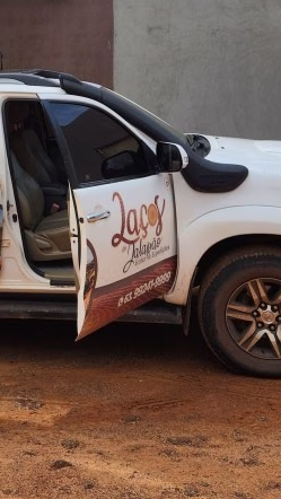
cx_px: 10
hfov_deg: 20.2
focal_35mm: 58
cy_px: 82
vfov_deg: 34.6
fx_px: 767
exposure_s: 1/1232
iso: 20
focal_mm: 5.4
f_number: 1.8
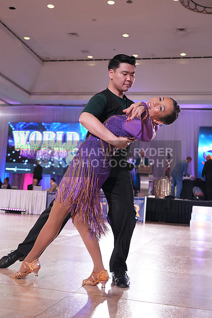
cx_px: 106
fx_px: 380
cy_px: 159
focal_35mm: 43
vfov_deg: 45.4
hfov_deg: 31.2
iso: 3200
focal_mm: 43
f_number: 4
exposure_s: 1/500
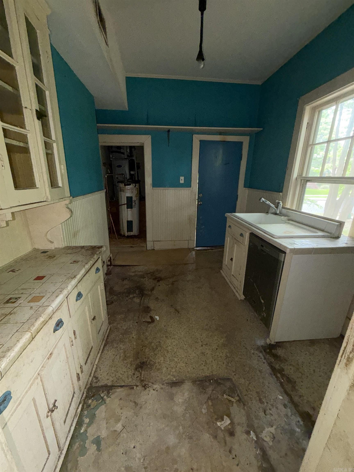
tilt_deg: -16.9
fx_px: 191
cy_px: 236
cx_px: 177
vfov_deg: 102.1
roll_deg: -0.5
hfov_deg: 85.7
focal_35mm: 14
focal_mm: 2.22
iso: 200
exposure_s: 1/60
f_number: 2.2
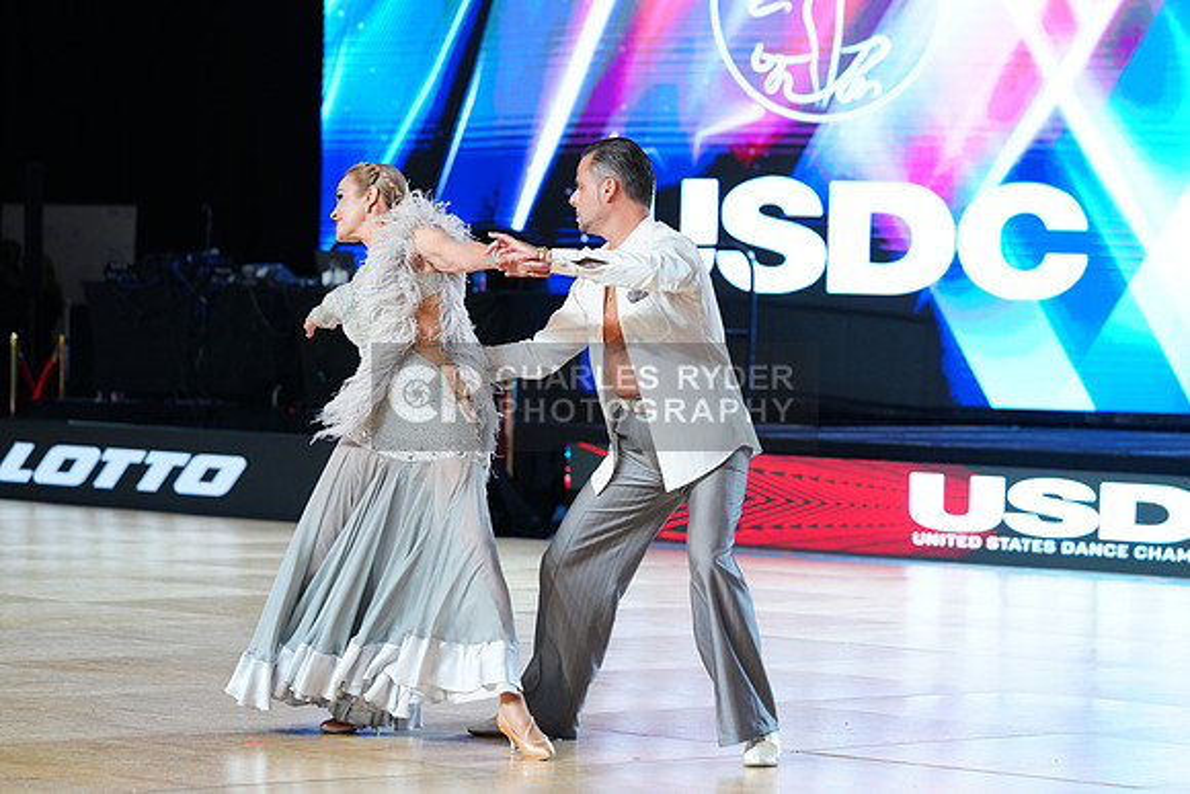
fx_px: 4629
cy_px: 397
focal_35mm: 140
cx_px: 595
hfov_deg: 14.7
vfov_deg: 9.8
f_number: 4
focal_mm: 140
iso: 2500
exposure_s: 1/640
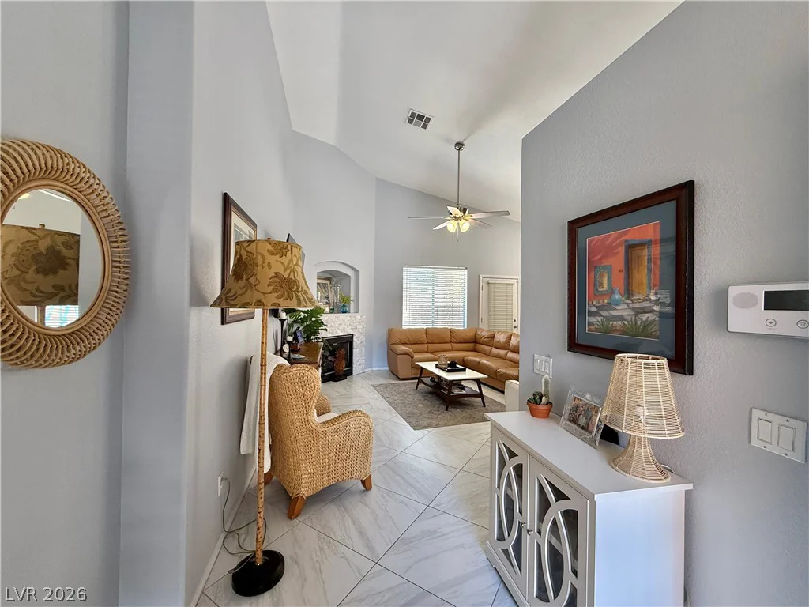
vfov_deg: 85.7
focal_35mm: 14
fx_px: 327
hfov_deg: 102.1
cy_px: 304
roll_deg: -1.1
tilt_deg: +0.0
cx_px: 404
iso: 160
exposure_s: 1/120
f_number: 2.2
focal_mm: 2.22
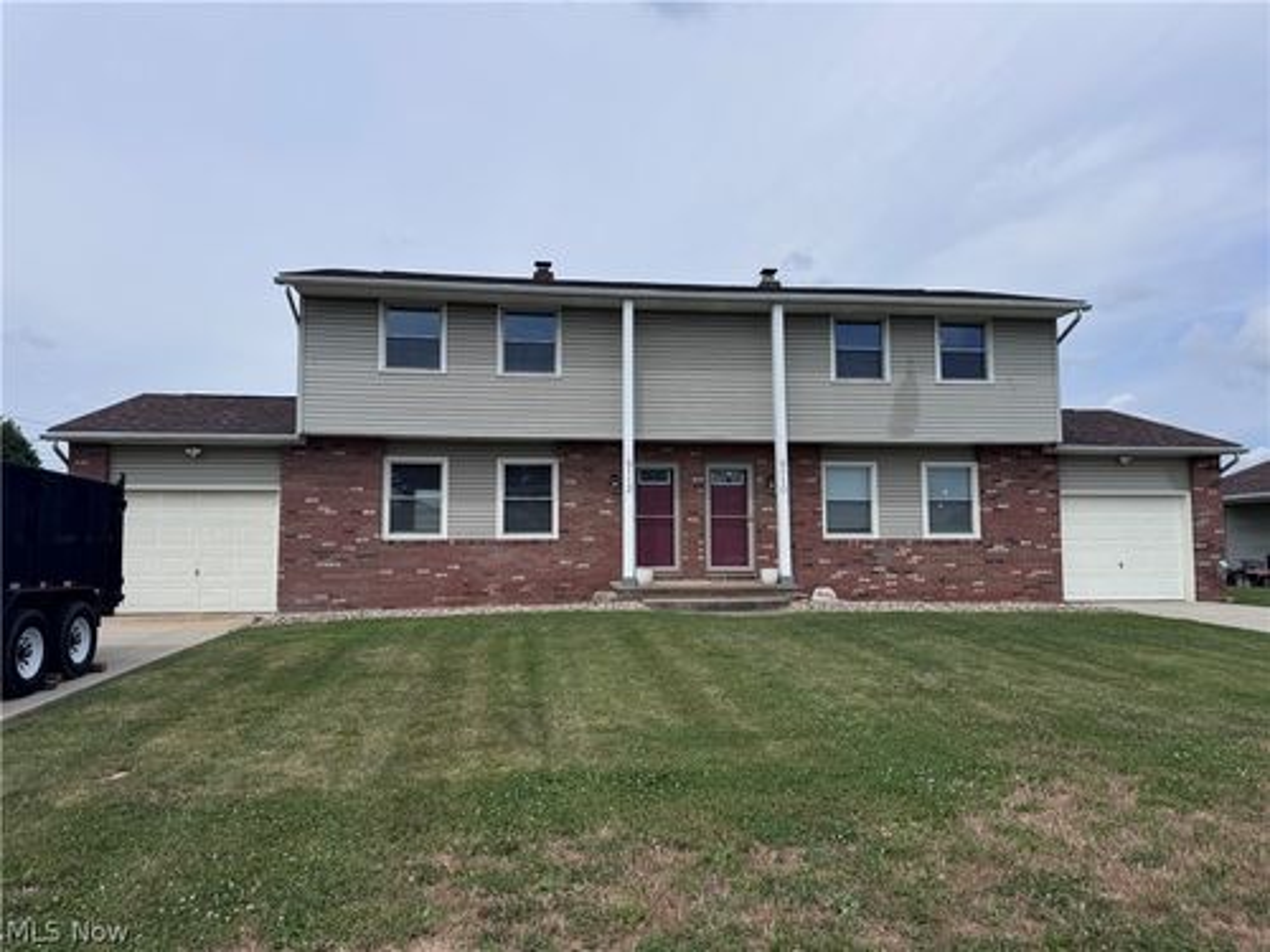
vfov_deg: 56.8
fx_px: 881
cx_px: 635
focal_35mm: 24
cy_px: 476
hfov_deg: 71.6
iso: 80
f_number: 1.78
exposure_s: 1/7092
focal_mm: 6.76
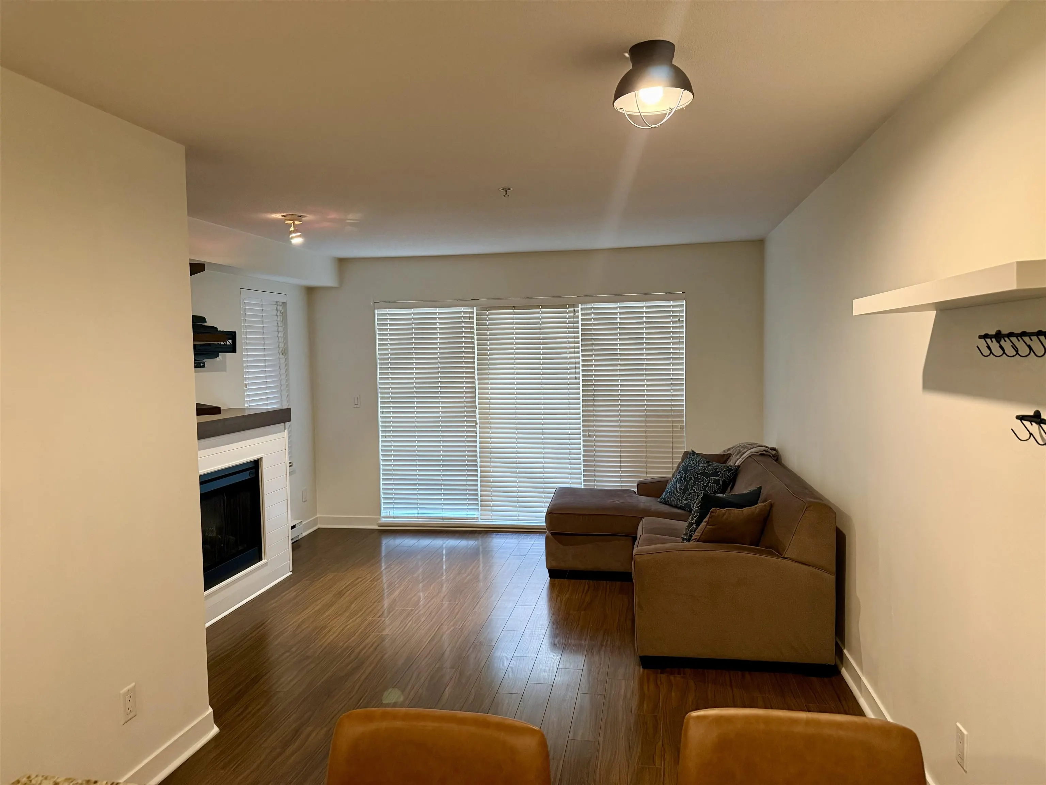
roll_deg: +0.3
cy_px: 392
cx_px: 523
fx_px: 725
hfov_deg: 71.6
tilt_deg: -3.6
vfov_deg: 56.8
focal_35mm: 24
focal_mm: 6.76
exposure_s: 1/60
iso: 500
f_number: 1.78
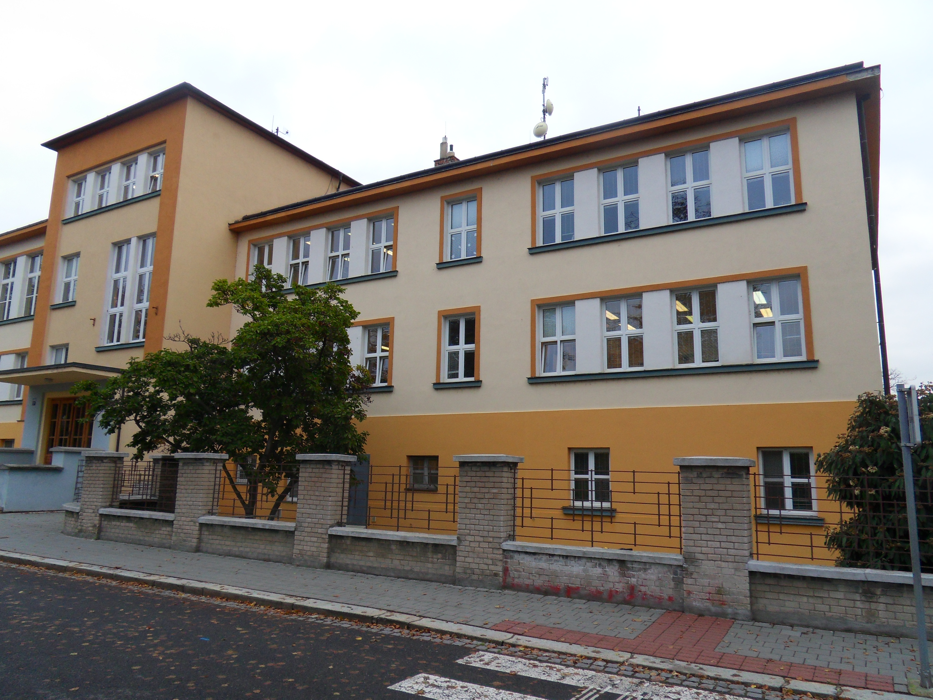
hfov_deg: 71.6
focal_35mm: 24
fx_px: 647
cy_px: 350
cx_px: 466
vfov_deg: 56.8
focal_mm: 4.2
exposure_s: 1/90
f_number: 3.3
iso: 80
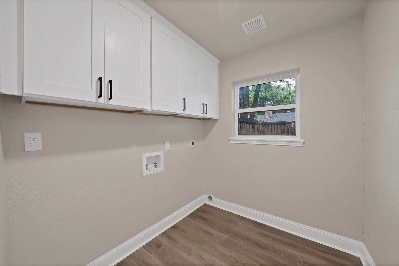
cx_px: 200
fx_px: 133
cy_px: 133
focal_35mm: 12
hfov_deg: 112.6
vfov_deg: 90.0
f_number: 9
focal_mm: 12
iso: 640
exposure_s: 1/3
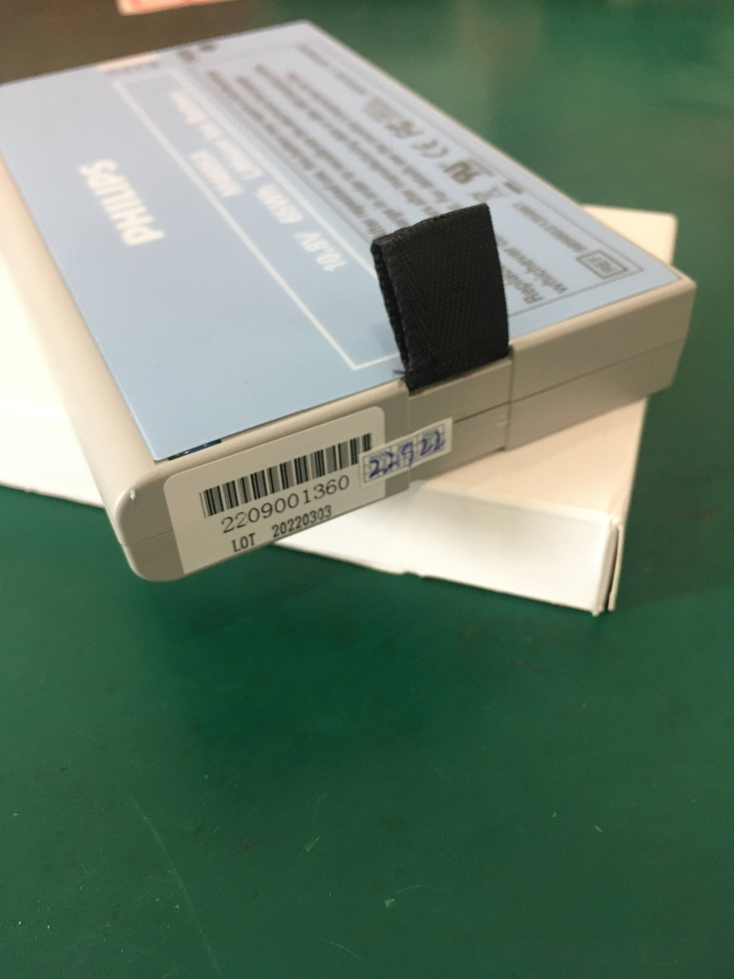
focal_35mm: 29
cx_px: 367
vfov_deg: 61.7
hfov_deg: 48.2
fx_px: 820
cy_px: 490
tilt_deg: -45.3
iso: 160
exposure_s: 1/33
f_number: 2.2
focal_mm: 4.15
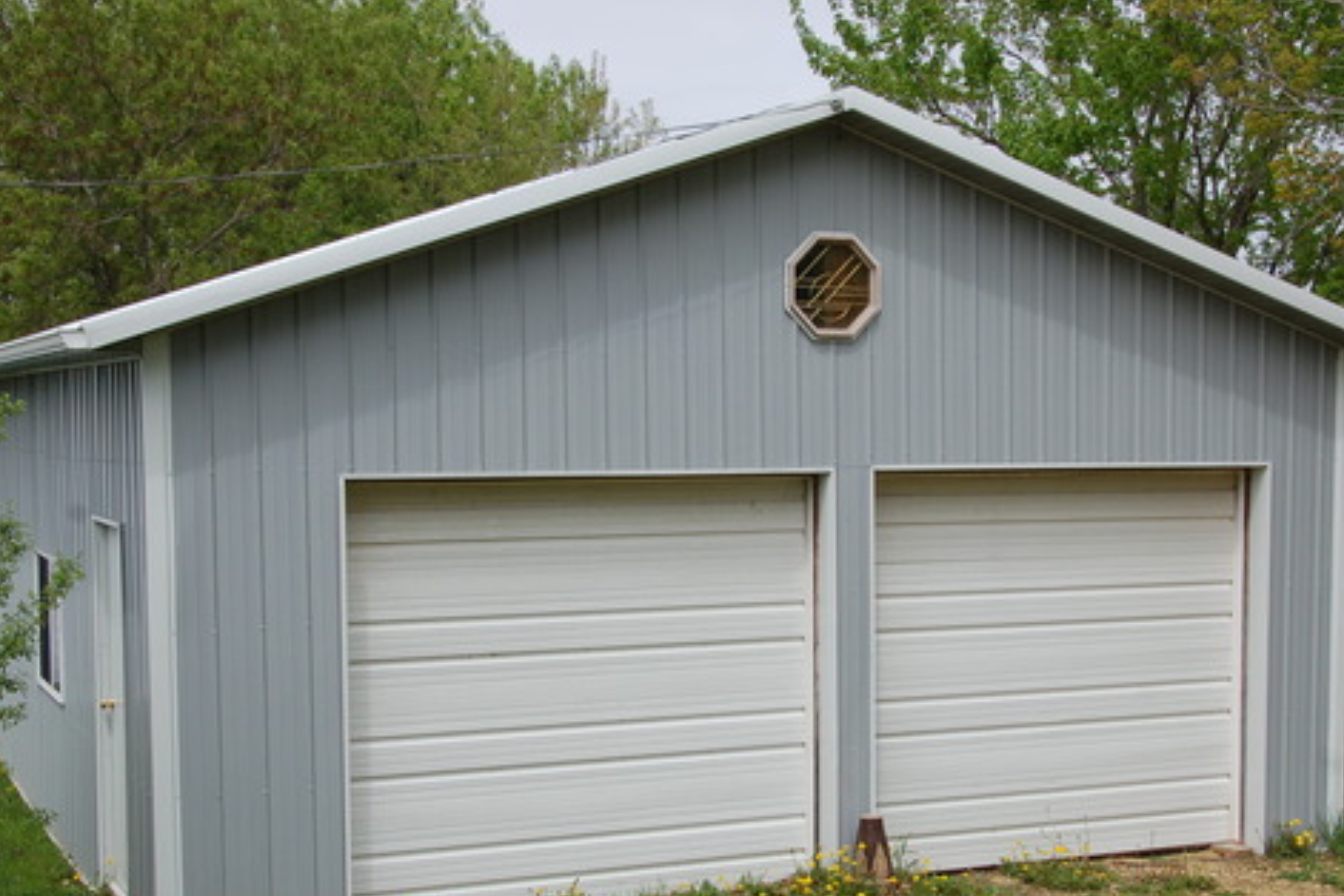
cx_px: 708
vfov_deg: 25.4
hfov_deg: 37.5
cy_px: 559
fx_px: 1979
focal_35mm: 53
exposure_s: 1/320
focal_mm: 26
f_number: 9
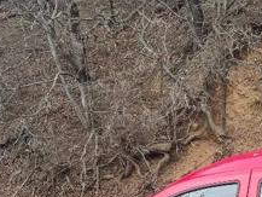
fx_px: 545
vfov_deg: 18.9
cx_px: 268
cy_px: 261
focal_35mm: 72
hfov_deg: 25.5
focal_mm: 5.4
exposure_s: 1/172
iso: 50
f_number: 1.8
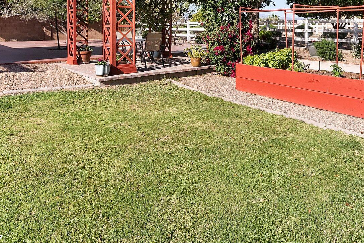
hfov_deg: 57.0
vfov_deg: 38.7
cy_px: 32
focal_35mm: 32
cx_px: 252
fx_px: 324
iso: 2500
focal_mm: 17
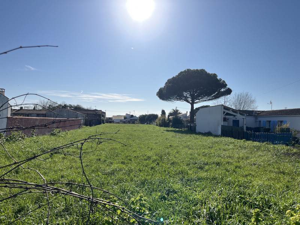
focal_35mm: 26
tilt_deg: +3.1
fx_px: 225
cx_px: 150
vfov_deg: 53.1
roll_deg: -1.5
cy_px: 112
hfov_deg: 67.3
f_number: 1.6
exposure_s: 1/3049
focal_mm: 5.1
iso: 50
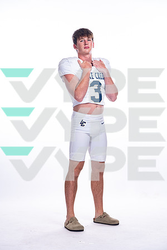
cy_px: 125
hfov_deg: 13.7
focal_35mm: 100
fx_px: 696
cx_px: 84
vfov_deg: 20.4
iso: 400
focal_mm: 100
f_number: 6.3
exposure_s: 1/250
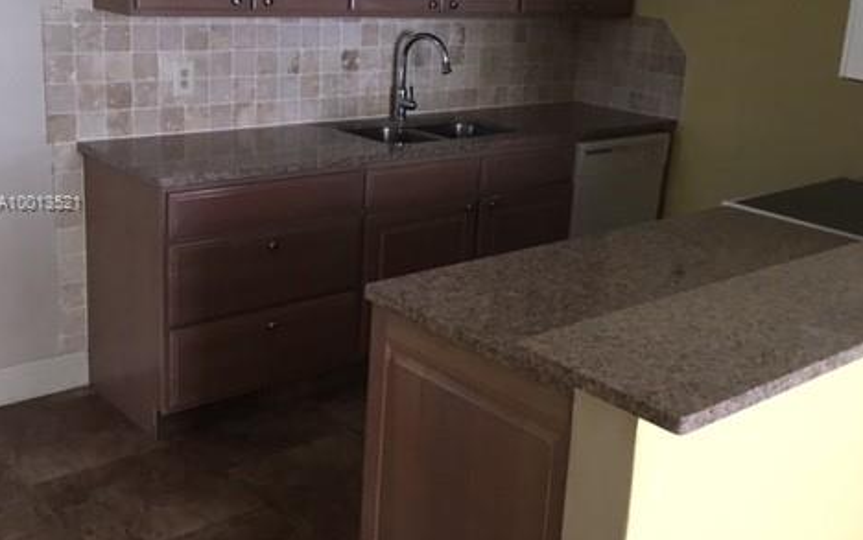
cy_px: 205
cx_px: 435
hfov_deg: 47.2
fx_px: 988
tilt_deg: -14.3
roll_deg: +2.1
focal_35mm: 42
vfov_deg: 30.5
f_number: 2.2
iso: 200
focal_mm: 4.15
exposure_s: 1/30
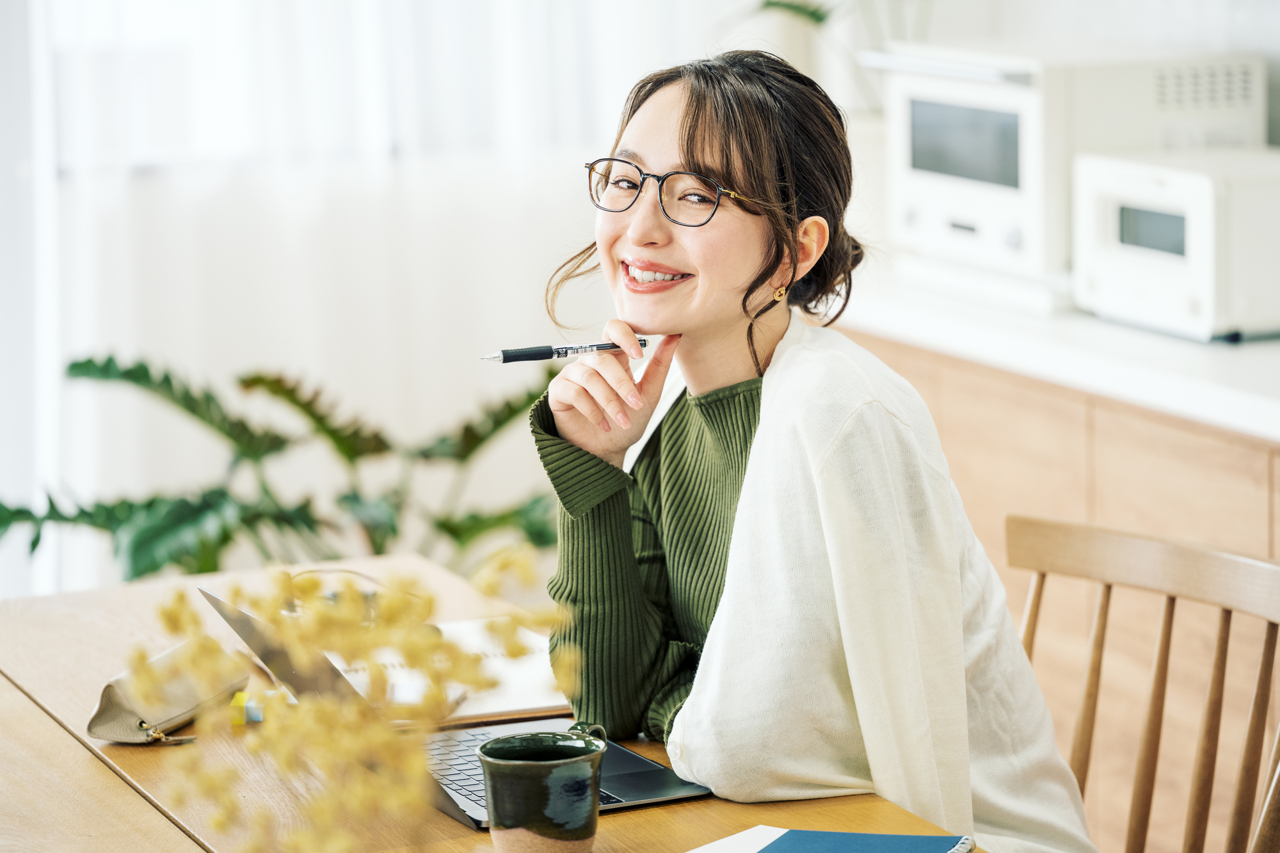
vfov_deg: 13.0
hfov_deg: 19.5
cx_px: 640
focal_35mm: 105
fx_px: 3733
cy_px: 426
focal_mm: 105
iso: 500
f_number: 2.8
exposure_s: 1/200
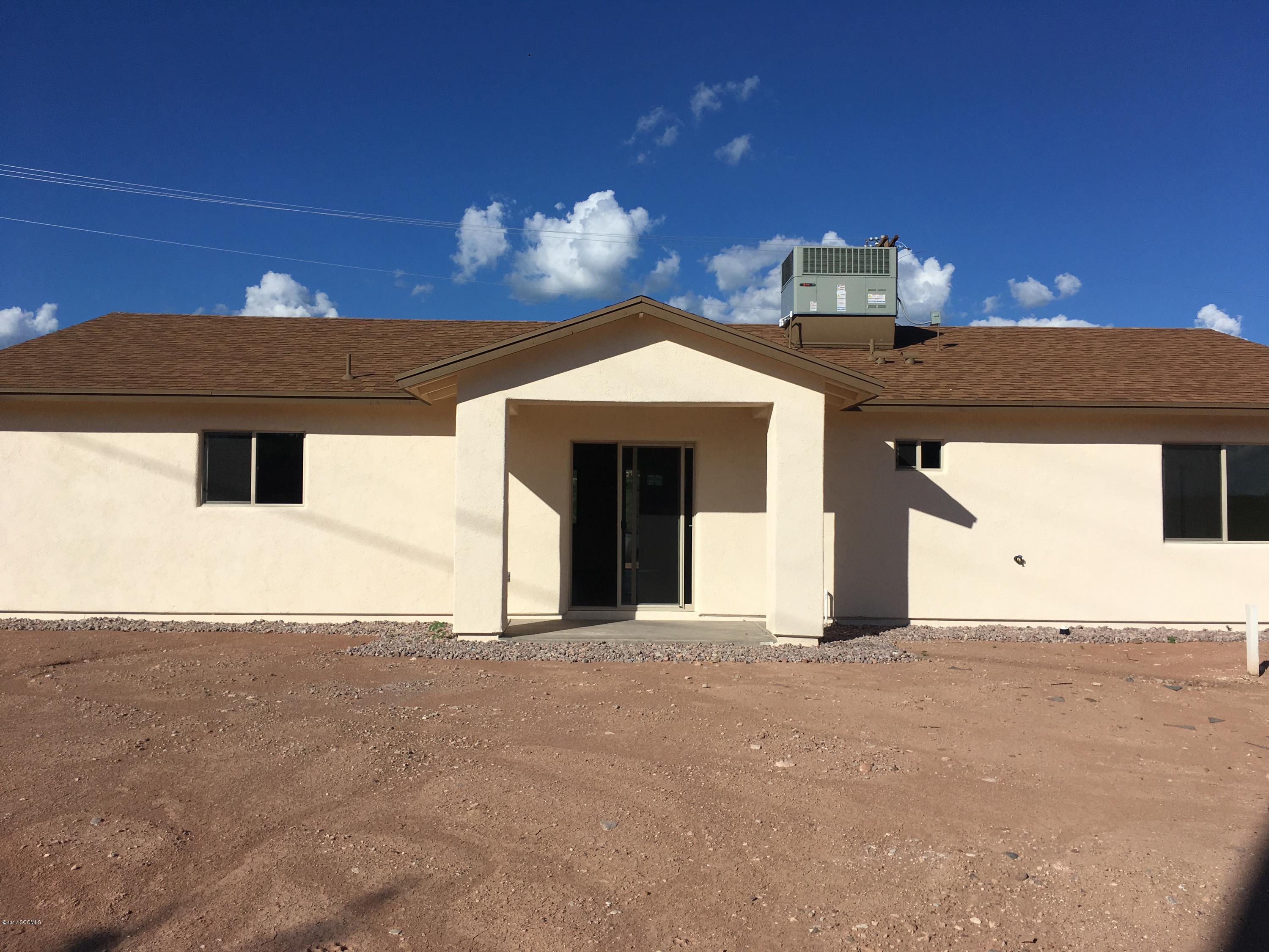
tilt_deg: +1.7
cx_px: 634
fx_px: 1063
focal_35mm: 29
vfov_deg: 48.2
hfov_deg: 61.7
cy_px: 476
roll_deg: +0.3
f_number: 2.2
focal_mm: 4.15
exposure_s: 1/4808
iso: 25
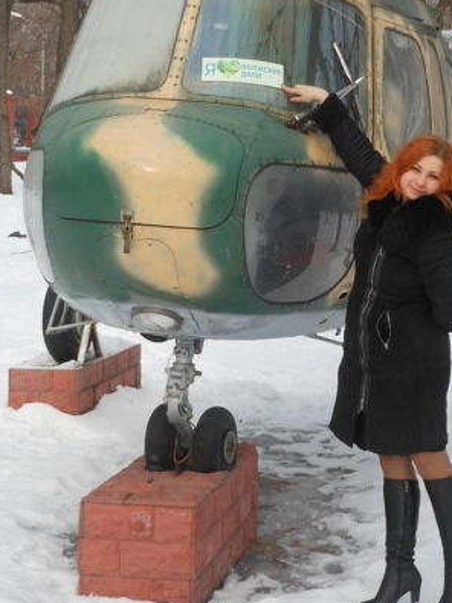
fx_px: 1428
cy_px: 180
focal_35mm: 82
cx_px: 278
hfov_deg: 18.0
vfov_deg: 23.7
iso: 80
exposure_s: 1/200
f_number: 4.9
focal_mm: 9.6
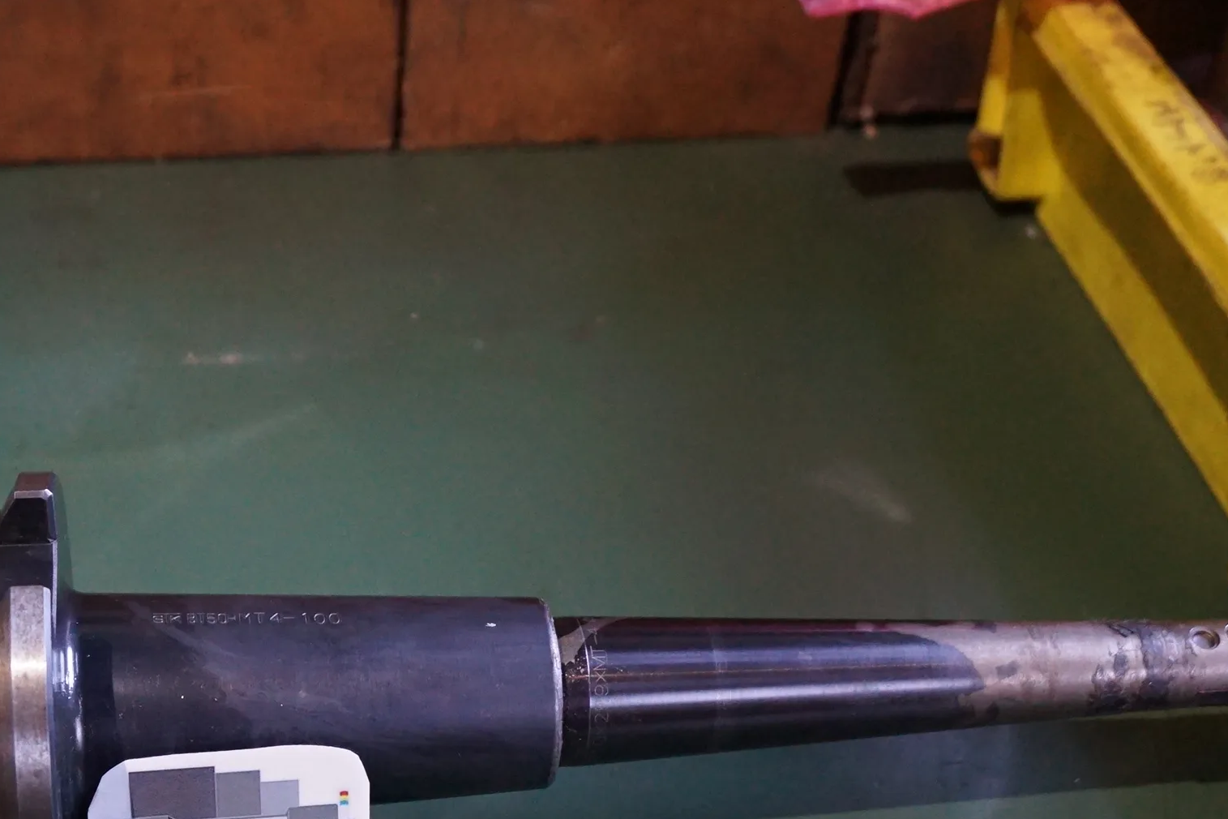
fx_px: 1941
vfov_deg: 23.3
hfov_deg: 33.9
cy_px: 713
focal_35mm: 57
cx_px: 216
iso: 1600
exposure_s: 1/60
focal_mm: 21
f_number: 4
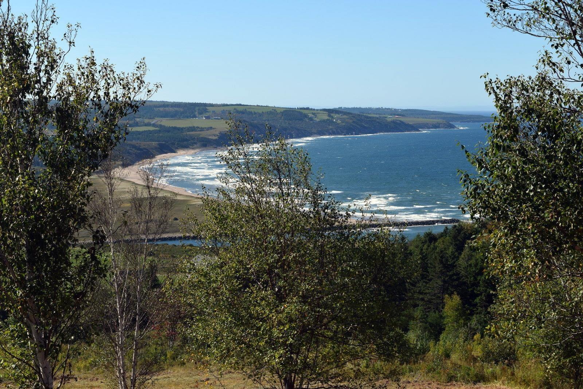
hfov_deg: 26.0
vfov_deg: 17.5
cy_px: 194
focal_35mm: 78
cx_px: 292
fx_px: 1263
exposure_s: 1/400
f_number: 10
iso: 200
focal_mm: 52
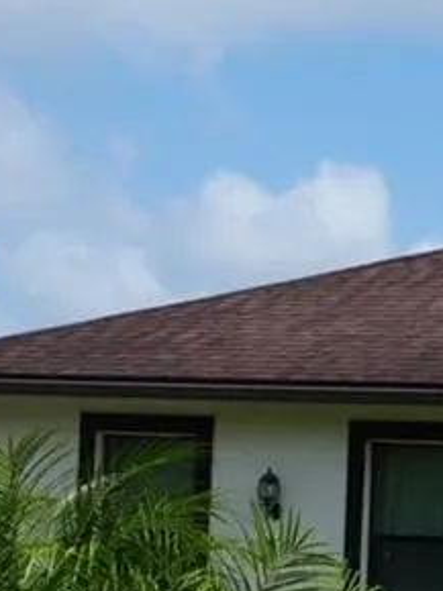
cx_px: 923
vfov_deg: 16.0
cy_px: 678
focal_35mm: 119
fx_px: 2034
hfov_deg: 11.1
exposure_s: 1/160
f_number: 10
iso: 100
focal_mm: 35
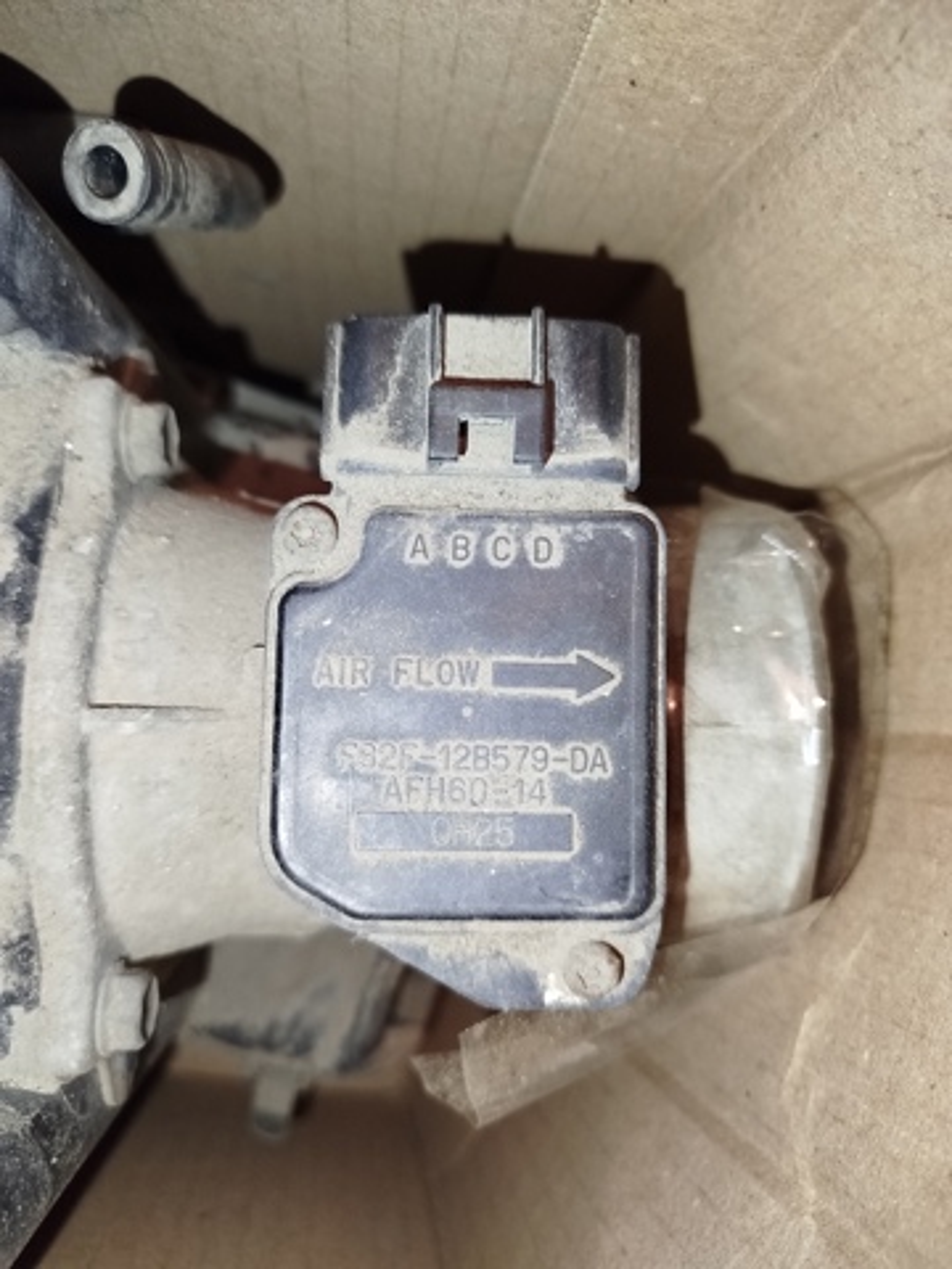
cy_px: 634
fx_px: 880
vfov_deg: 71.6
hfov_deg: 56.8
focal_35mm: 24
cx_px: 476
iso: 400
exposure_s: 1/33
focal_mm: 5.31
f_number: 1.7
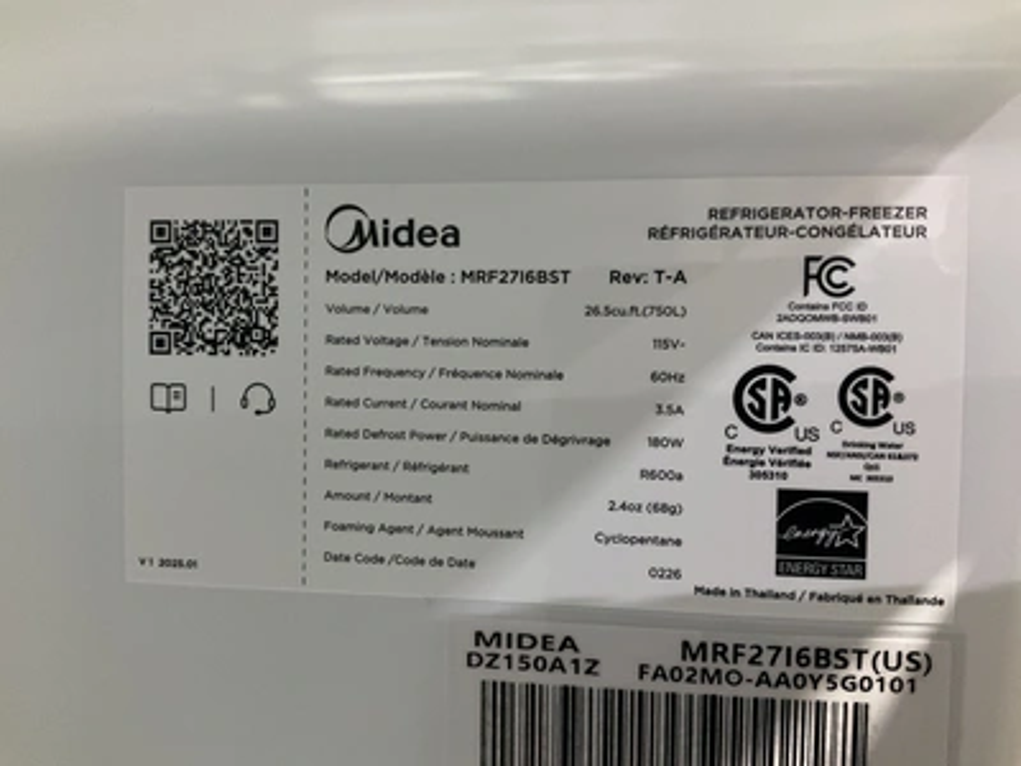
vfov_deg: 48.2
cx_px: 510
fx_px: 855
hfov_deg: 61.7
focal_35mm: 29
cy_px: 383
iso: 320
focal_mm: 3
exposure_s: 1/30
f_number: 1.8
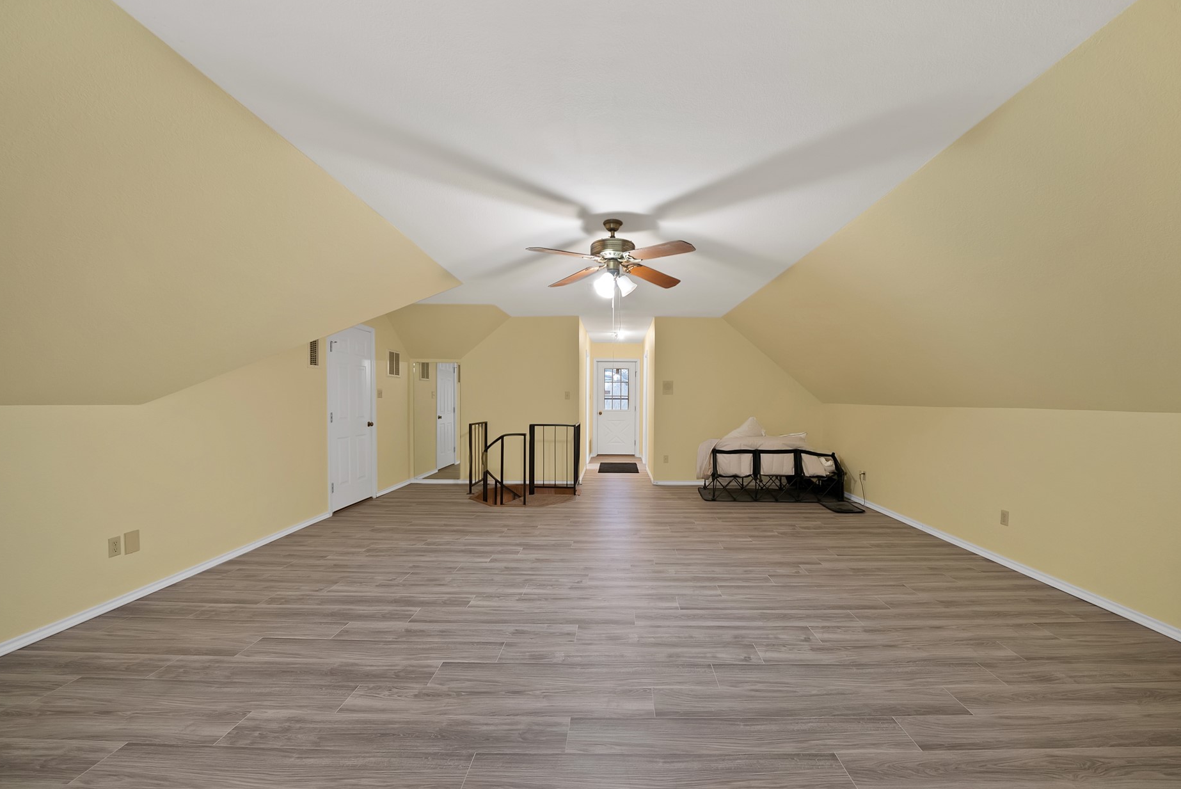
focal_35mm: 13
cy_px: 408
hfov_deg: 108.2
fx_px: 427
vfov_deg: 85.5
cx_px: 620
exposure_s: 1
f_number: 9
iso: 640
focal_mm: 12
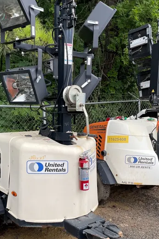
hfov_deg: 34.5
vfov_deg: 50.2
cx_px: 46
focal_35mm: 38
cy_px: 148
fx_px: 252
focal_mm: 4.2
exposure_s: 1/924
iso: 50
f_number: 1.6
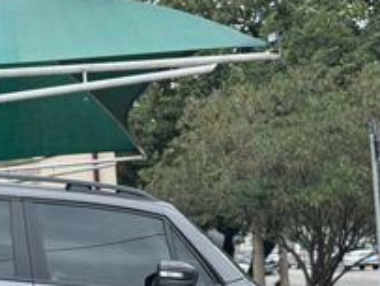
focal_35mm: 111
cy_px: 273
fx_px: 1221
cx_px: 58
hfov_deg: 17.5
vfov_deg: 13.2
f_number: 1.78
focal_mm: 6.76
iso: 64
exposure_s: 1/952
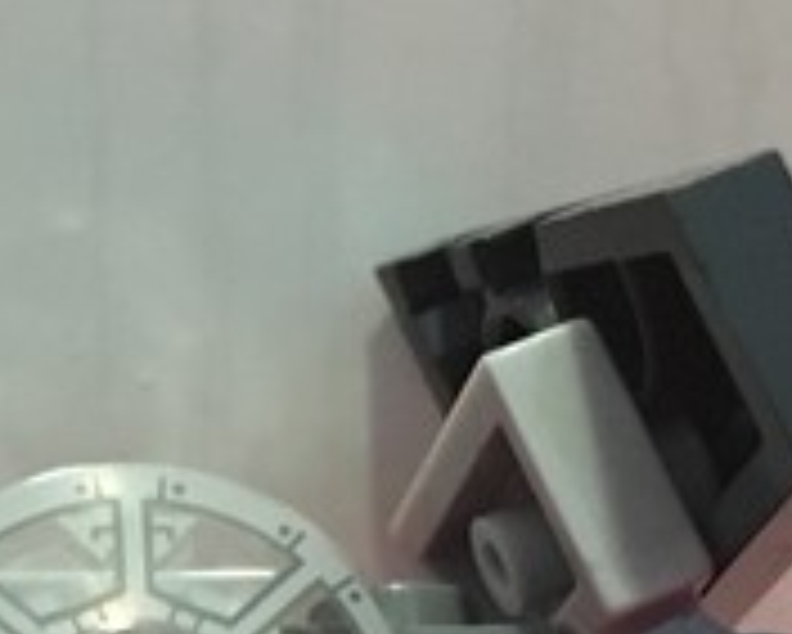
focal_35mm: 145
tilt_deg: -15.8
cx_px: -40
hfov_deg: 13.1
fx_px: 3401
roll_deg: -0.5
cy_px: 650
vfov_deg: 10.6
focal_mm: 4.15
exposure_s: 1/17
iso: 640
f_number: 2.2
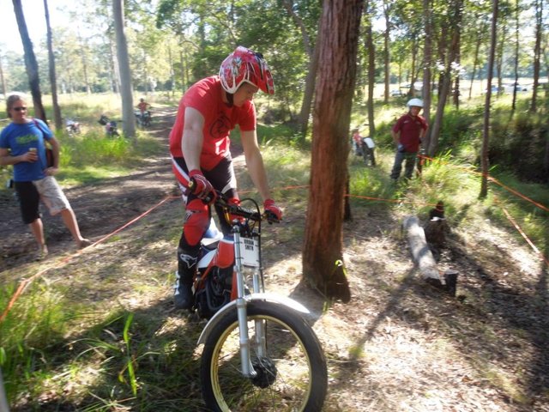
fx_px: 492
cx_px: 274
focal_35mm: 31
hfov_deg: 58.4
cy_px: 206
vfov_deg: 45.4
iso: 100
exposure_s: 1/60
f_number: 3.6
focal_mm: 5.6
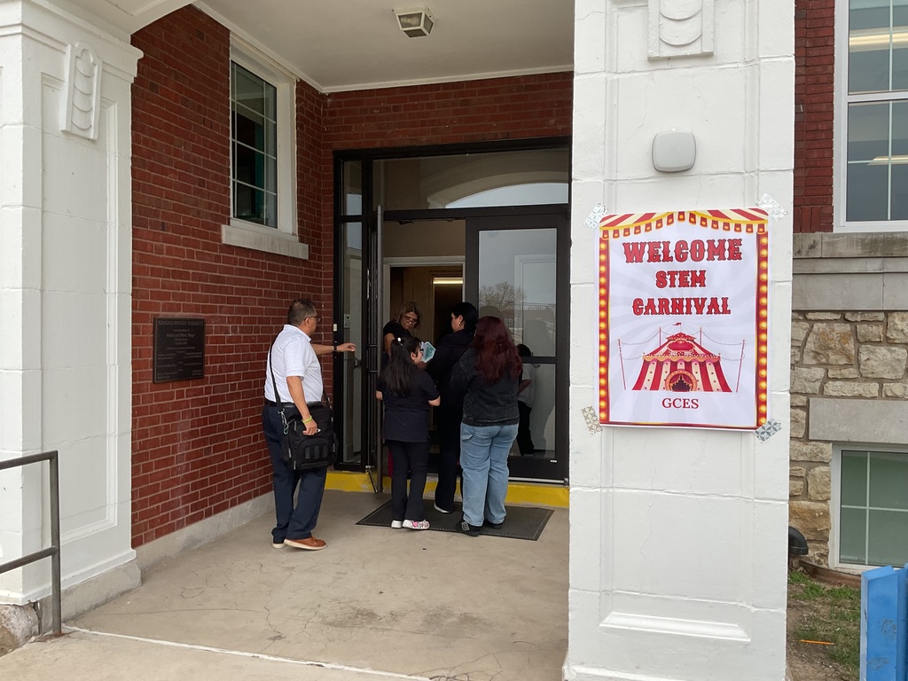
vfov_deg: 48.2
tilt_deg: -3.9
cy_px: 340
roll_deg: -0.3
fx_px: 761
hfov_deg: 61.7
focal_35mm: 29
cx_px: 454
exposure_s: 1/255
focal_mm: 3
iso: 16
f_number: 1.8
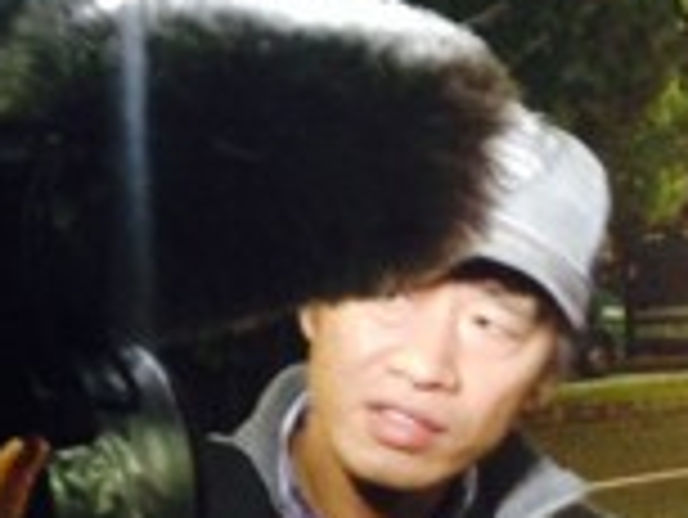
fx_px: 3859
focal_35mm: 194
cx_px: -85
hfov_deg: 10.1
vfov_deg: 7.7
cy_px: 333
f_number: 2.4
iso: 800
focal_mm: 4.12
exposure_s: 1/20
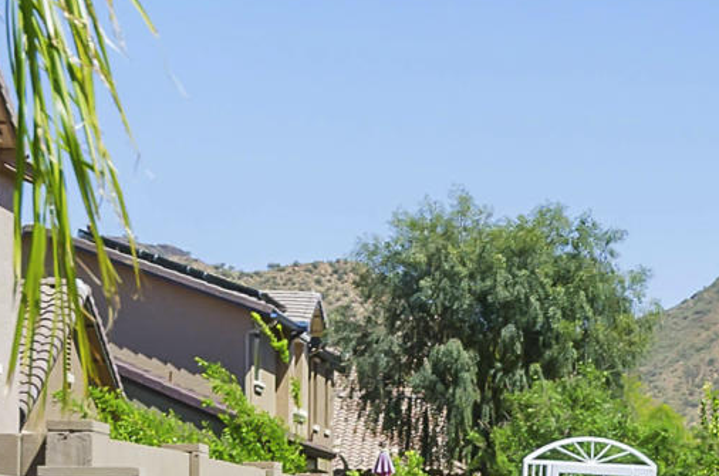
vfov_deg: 8.0
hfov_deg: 12.1
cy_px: 561
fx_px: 3367
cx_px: 647
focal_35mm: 169
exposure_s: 1/250
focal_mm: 19
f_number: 8
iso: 200
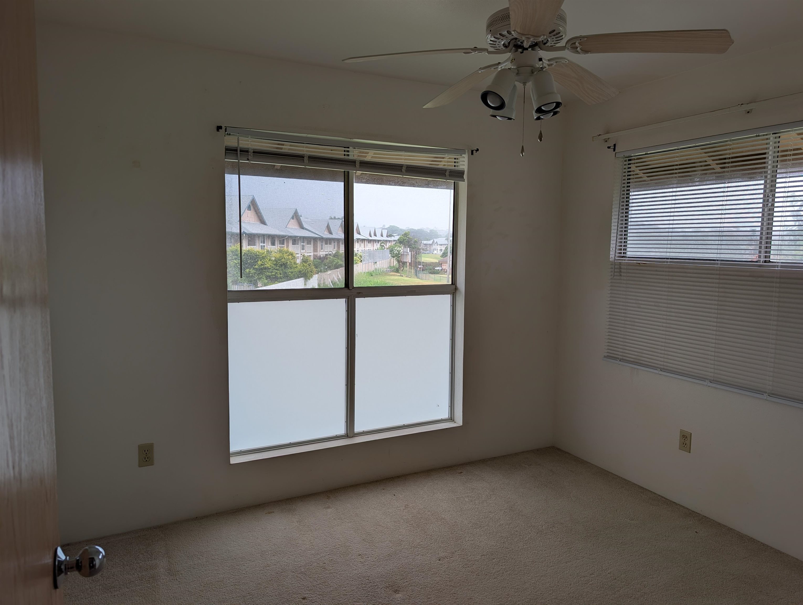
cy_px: 302
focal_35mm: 24
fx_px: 558
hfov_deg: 71.5
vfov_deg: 56.9
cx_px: 402
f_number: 1.68
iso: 34
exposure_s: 1/158
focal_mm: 6.9
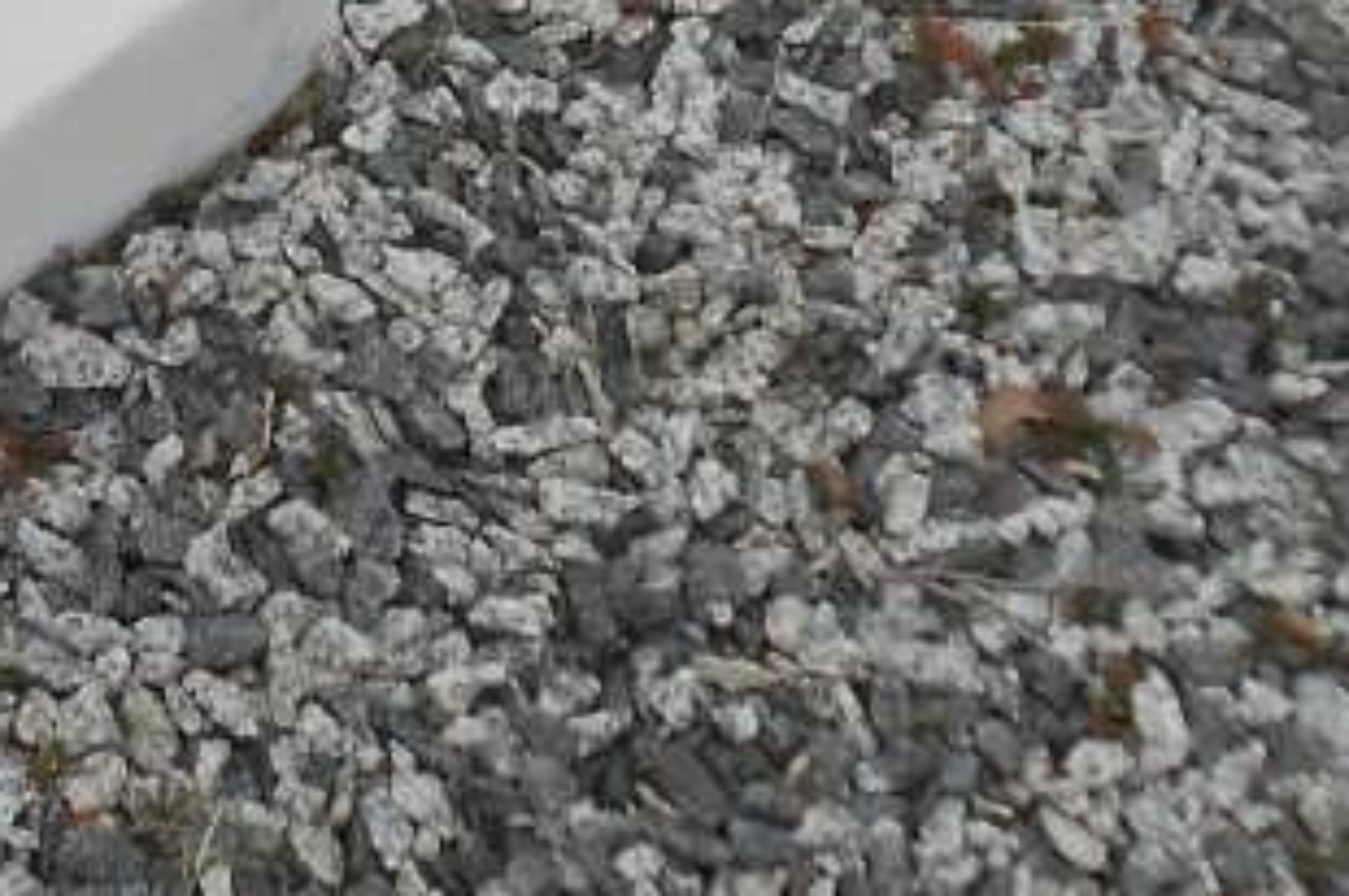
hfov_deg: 14.6
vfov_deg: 9.6
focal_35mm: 137
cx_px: -200
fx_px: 5128
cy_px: -557
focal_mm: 6
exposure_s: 1/320
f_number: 3.9
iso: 80
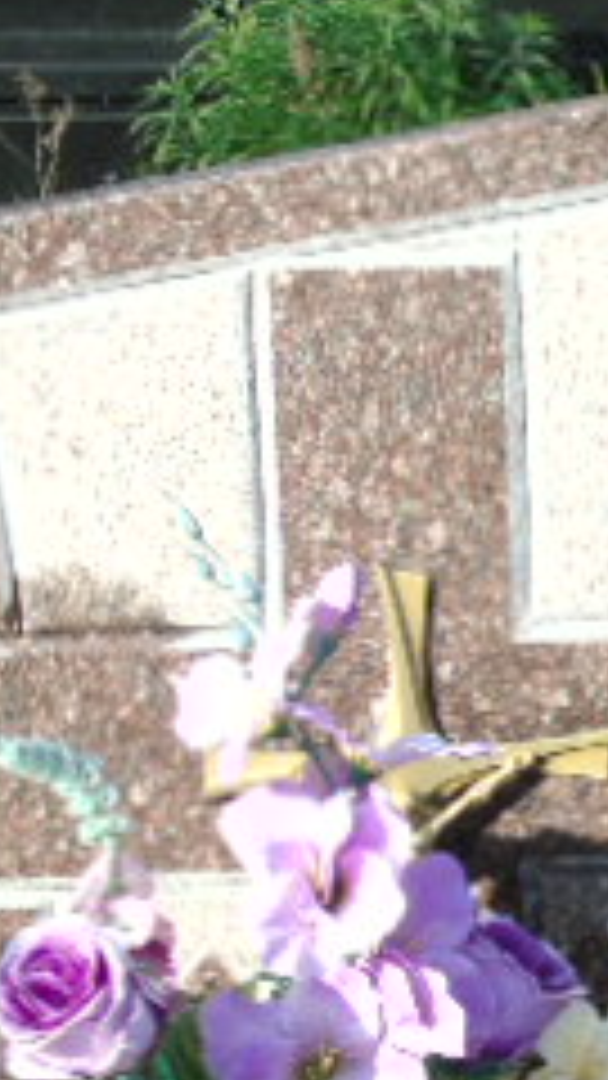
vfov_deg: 13.5
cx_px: 1261
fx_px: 4500
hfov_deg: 7.4
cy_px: 1048
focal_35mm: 157
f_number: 4.3
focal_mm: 9.6
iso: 80
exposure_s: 1/250
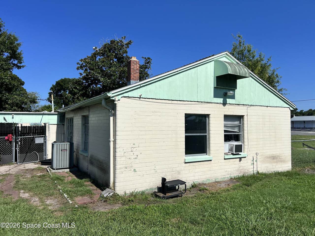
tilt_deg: +2.5
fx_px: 237
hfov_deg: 67.3
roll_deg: -0.6
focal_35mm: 26
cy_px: 118
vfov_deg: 53.1
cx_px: 158
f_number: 1.5
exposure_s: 1/11364
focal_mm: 5.7
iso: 50
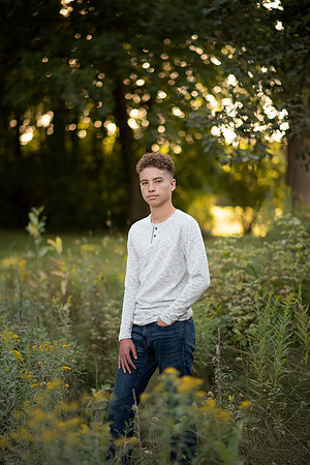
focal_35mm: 85
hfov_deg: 16.1
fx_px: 1098
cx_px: 155
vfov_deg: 23.9
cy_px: 232
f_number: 1.8
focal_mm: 85
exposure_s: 1/320
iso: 100
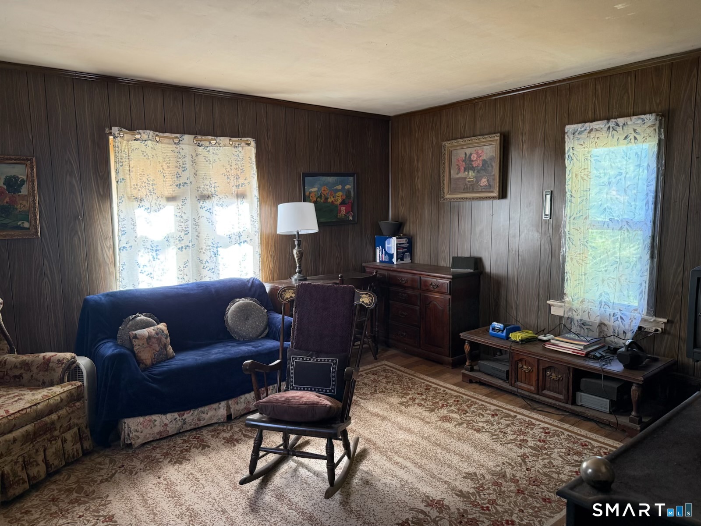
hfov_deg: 71.6
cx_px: 350
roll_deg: +0.9
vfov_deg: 56.8
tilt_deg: -6.3
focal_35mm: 24
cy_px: 263
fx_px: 486
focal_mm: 6.76
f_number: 1.78
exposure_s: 1/74
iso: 200
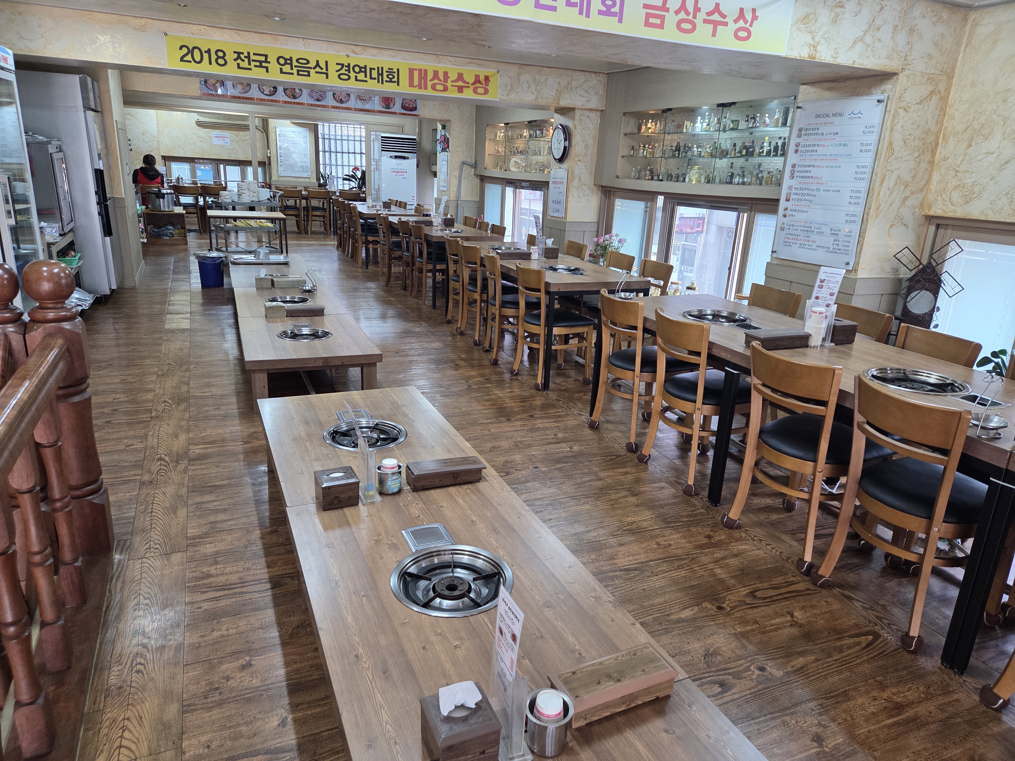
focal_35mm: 23
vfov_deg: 58.9
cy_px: 380
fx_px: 674
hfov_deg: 73.9
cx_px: 508
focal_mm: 5.4
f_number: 1.8
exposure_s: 1/120
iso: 200
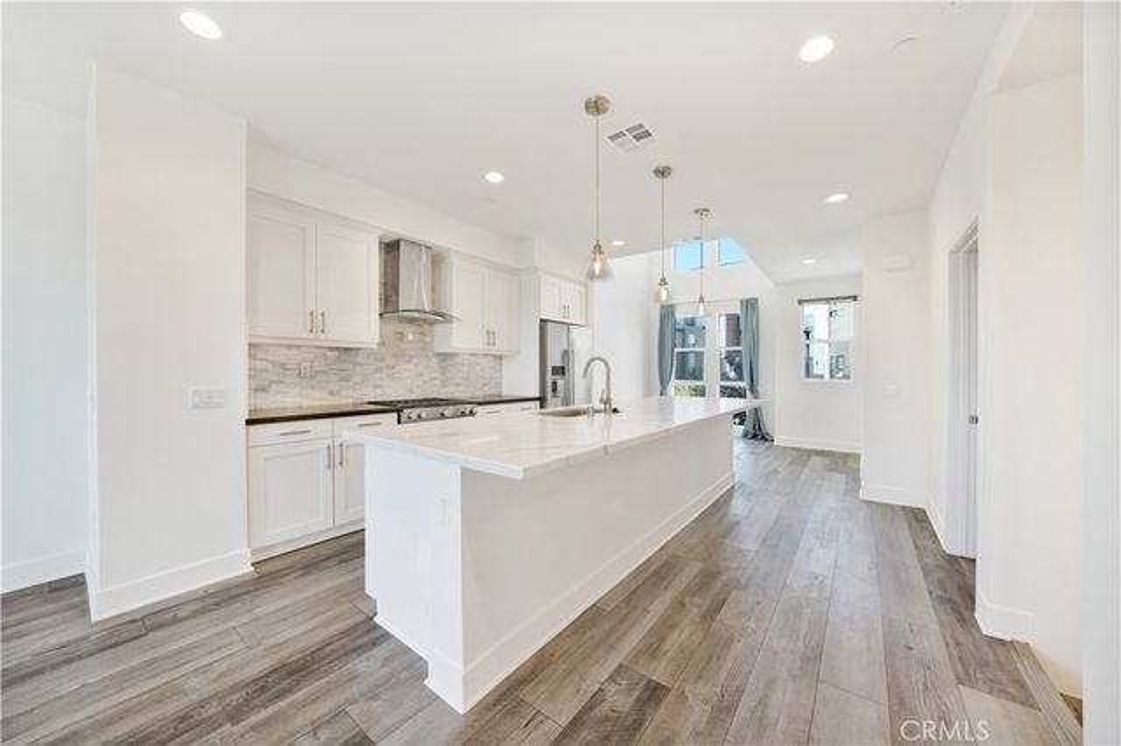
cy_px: 373
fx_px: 373
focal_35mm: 12
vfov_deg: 89.9
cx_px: 560
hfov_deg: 112.6
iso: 400
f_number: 7.1
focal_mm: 12
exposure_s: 1/60
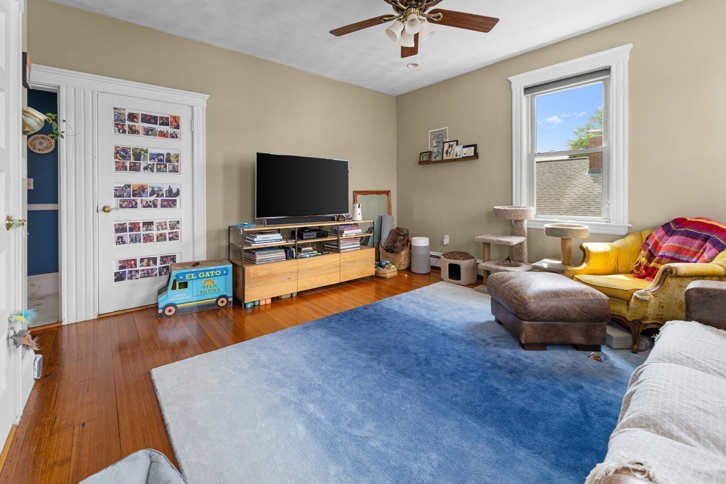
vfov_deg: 81.2
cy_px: 242
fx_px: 282
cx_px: 363
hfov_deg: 104.3
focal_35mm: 14
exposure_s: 1/2.5
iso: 100
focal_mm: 14
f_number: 8
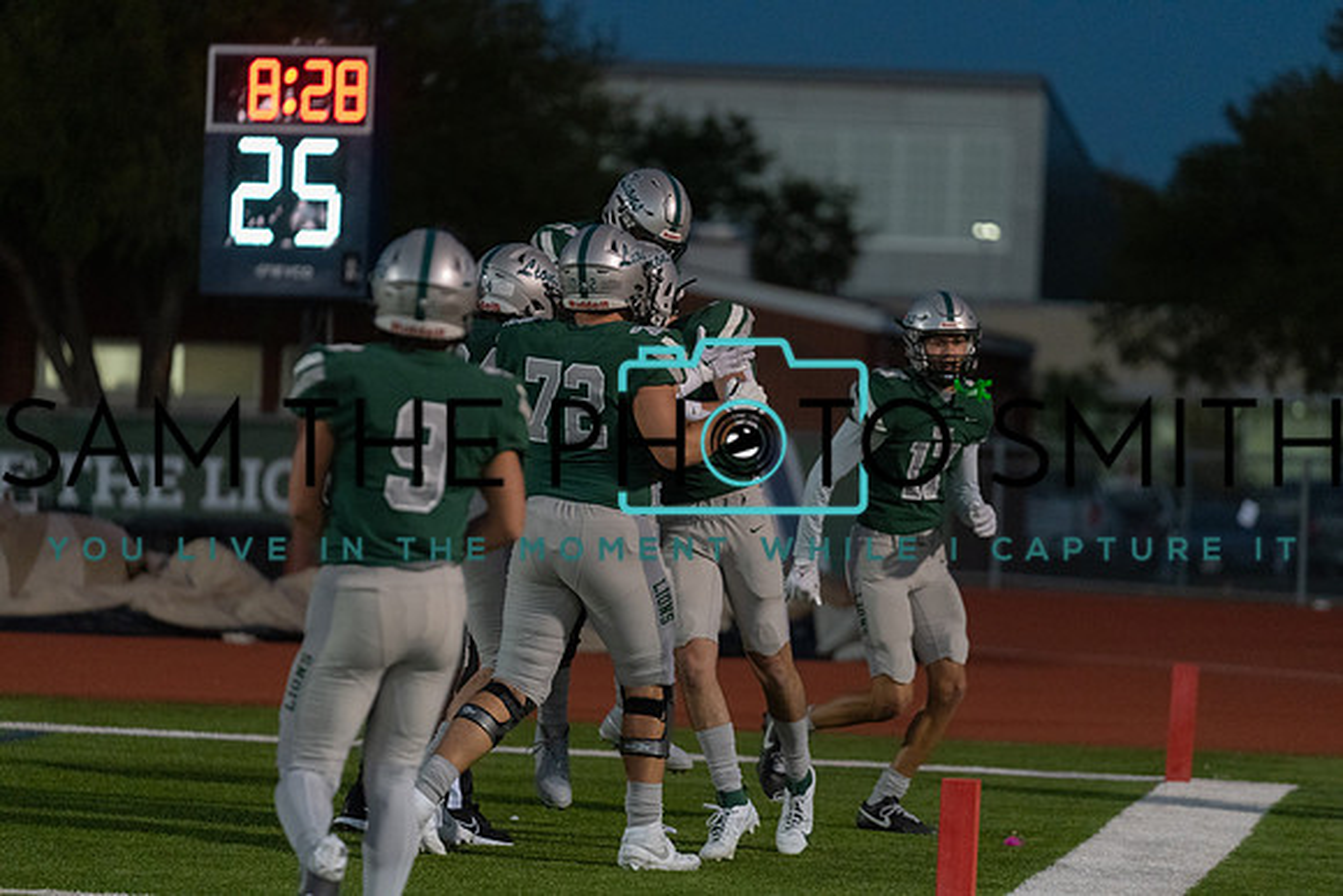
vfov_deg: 6.9
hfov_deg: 10.3
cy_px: 448
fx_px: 7463
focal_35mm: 200
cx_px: 672
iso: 5000
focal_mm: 200
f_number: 2.8
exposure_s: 1/1250
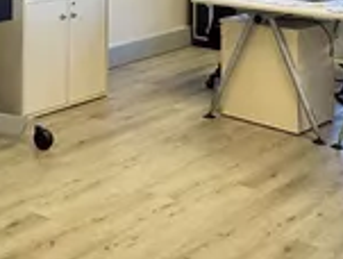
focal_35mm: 74
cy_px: -105
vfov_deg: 18.2
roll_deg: -0.6
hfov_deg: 25.7
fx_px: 735
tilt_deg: -0.8
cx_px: 57
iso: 125
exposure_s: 1/100
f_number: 2.2
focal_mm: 2.22
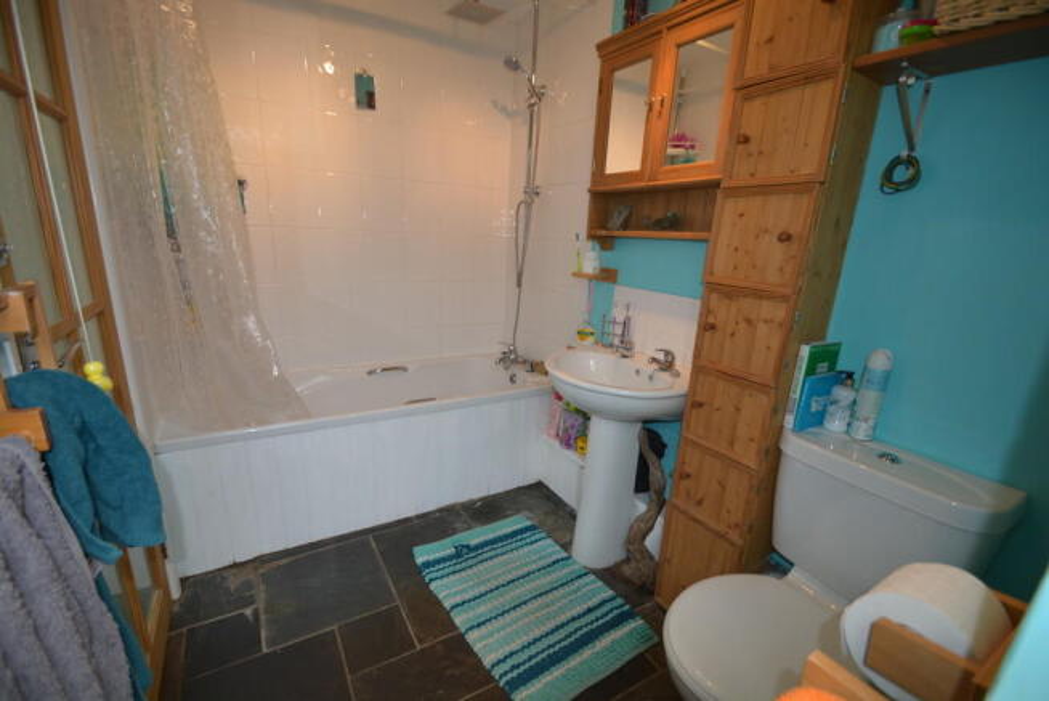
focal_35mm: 15
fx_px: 437
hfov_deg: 100.4
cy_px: 350
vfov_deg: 77.4
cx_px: 524
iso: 400
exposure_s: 1/100
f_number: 3.5
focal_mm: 10
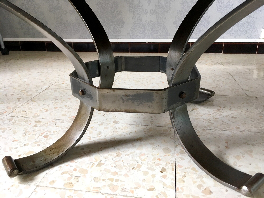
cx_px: 132
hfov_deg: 61.7
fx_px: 221
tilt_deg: -22.3
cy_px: 99
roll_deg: +1.4
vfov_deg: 48.2
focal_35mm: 29
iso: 50
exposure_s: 1/33
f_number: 2.2
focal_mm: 4.15
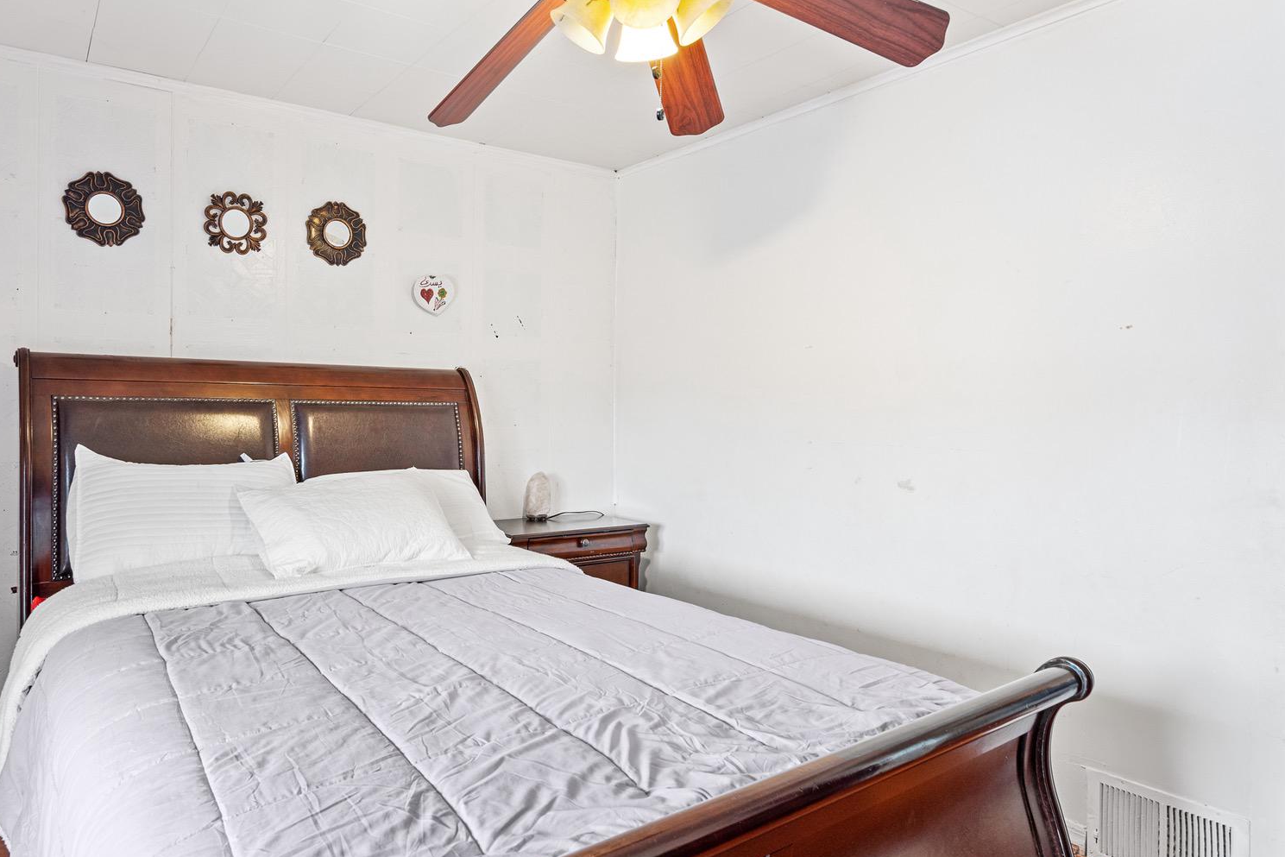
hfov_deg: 78.0
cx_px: 541
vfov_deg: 57.2
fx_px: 785
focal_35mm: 22
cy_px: 422
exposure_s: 1/1.67
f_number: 8
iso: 250
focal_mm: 16
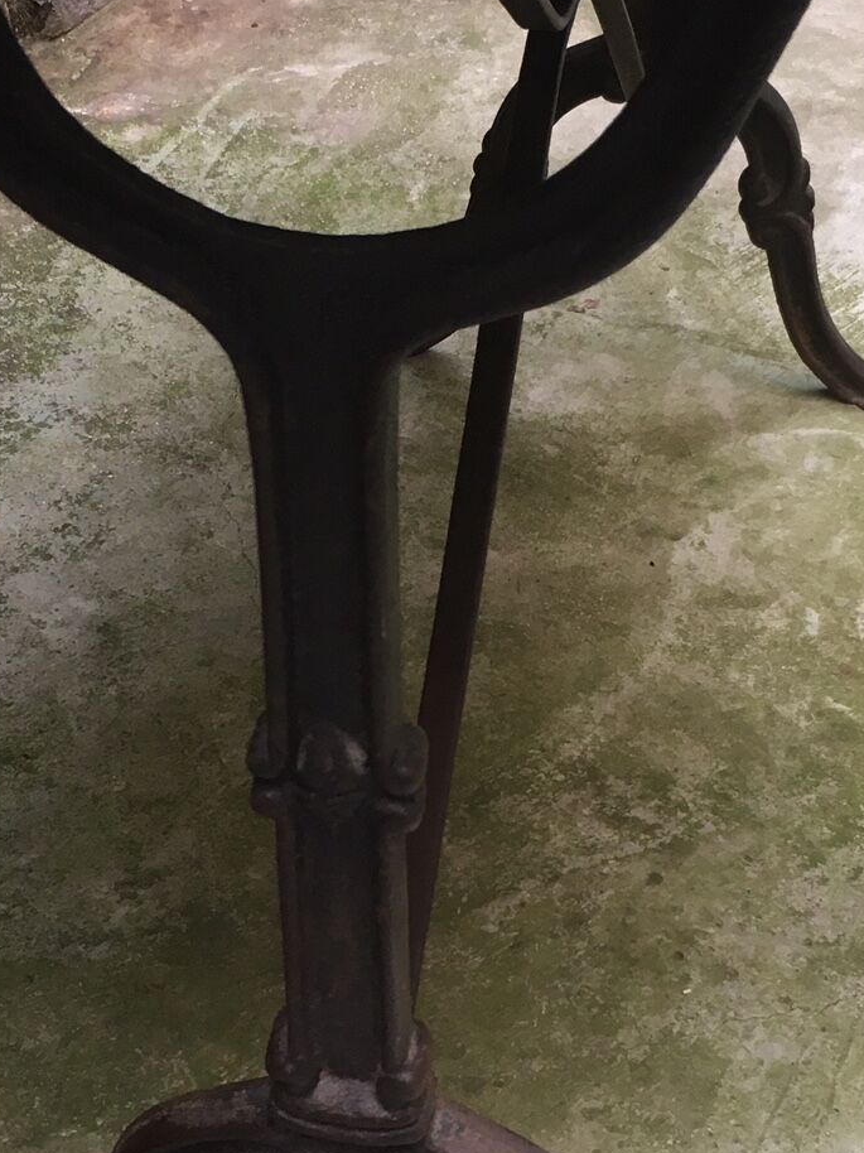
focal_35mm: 64
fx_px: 2131
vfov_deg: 30.3
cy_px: 635
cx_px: 354
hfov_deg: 22.9
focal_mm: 4.15
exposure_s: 1/33
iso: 80
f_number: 2.2
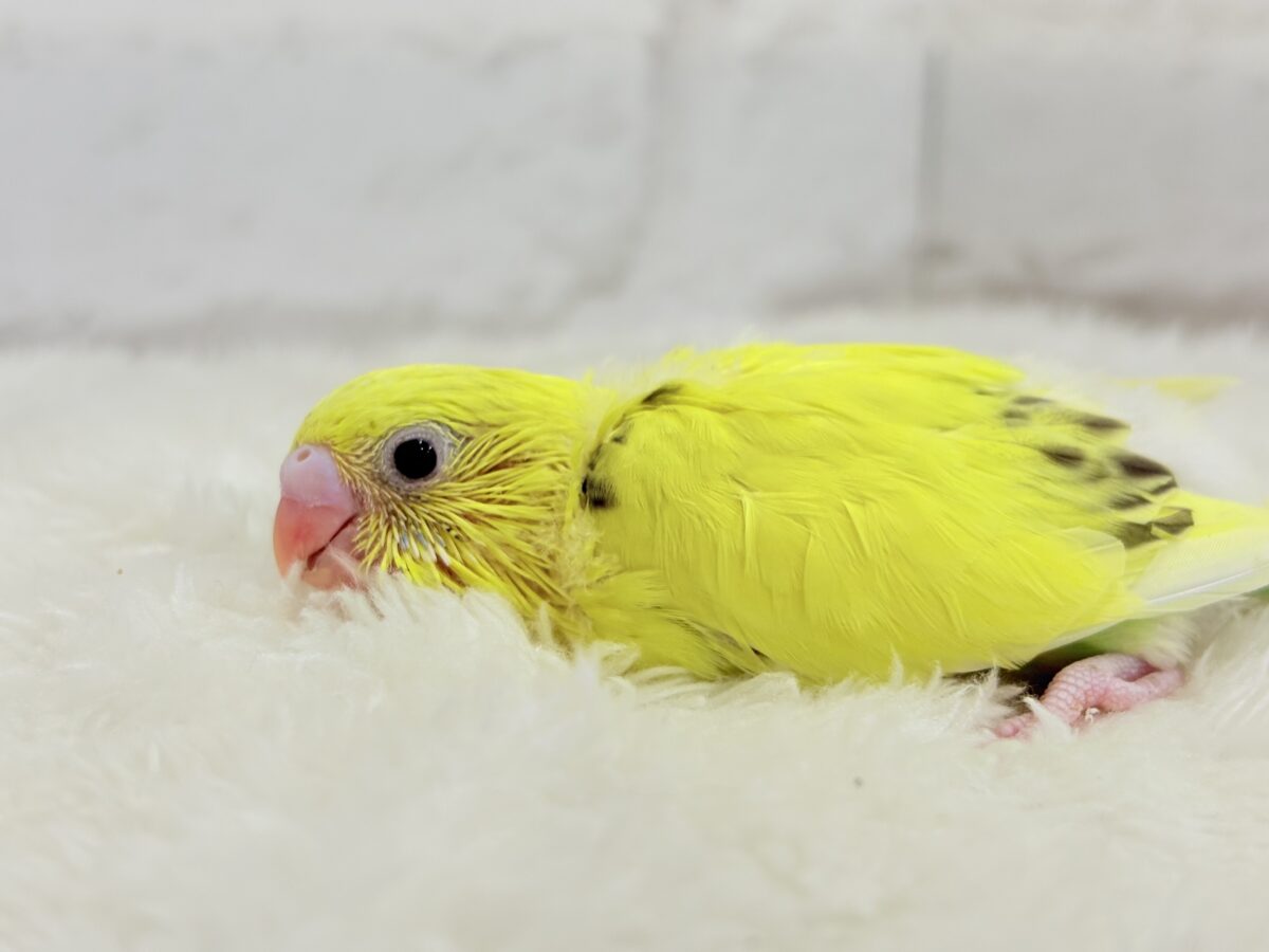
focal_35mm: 52
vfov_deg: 28.0
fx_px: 1906
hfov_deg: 36.8
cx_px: 634
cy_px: 476
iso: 100
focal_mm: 5.96
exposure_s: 1/200
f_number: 1.6
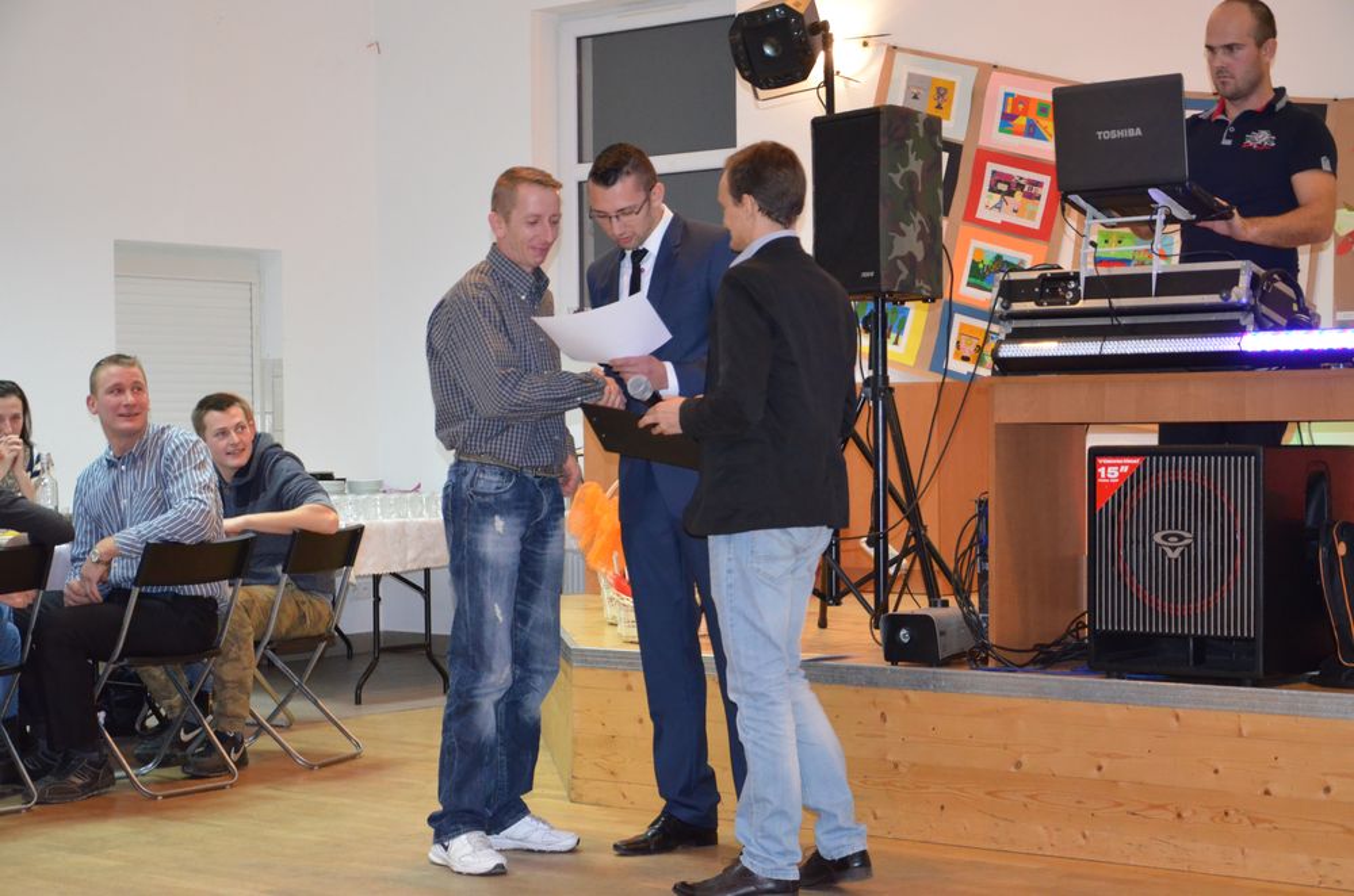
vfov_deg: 22.5
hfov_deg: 33.5
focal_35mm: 60
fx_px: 2252
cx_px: 677
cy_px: 448
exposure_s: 1/60
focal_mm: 40
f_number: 4.5
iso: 2800
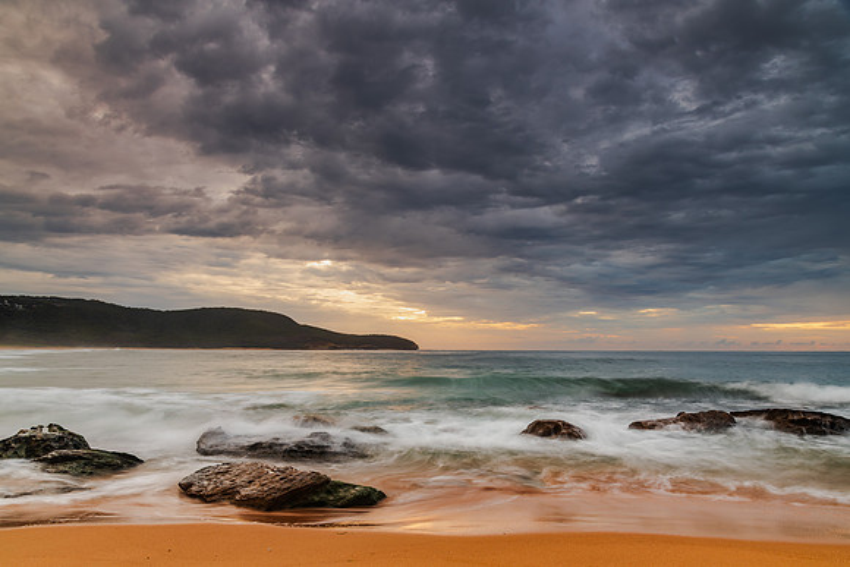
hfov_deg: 66.4
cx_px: 425
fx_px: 650
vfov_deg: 47.1
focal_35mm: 28
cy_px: 284
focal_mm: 27
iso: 31
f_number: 9
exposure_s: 1
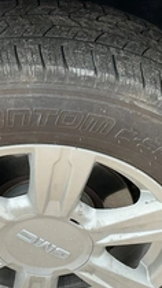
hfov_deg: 20.7
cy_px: 185
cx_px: 65
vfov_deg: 35.8
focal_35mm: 58
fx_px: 443
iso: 25
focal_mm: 3
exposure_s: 1/739
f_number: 1.8
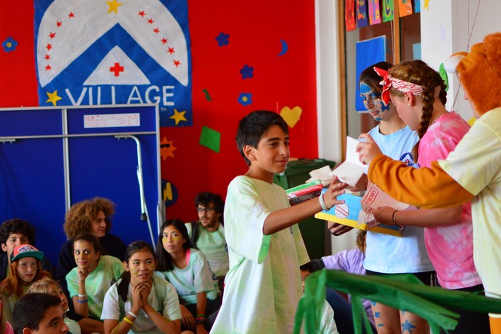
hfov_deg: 25.1
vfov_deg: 16.9
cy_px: 223
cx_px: 273
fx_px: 1124
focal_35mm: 81
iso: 360
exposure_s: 1/250
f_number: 1.8
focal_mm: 35
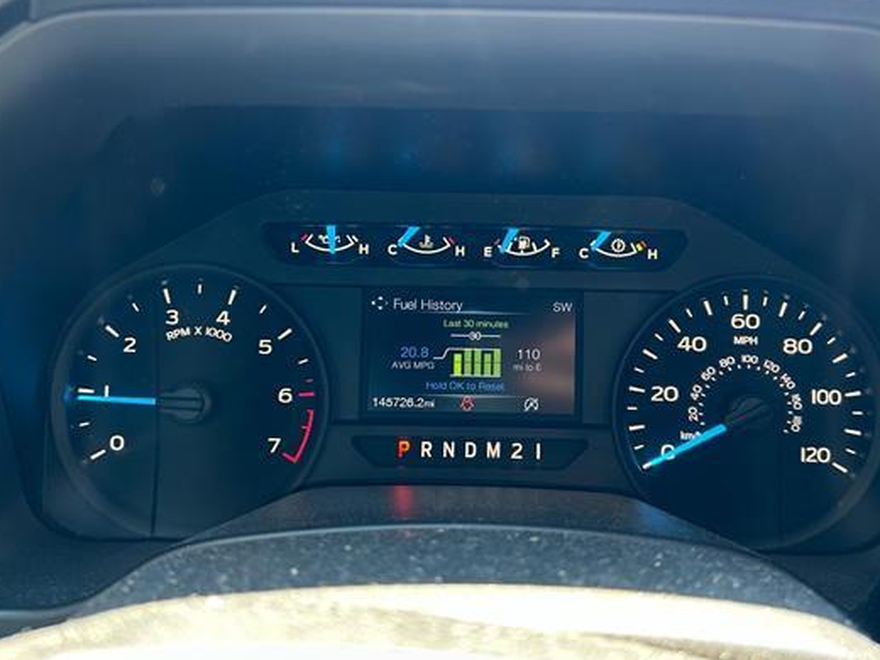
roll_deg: -0.4
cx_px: 476
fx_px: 813
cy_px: 328
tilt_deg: -19.7
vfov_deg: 44.2
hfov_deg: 56.7
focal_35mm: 32
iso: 125
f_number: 1.5
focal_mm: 5.7
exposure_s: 1/82
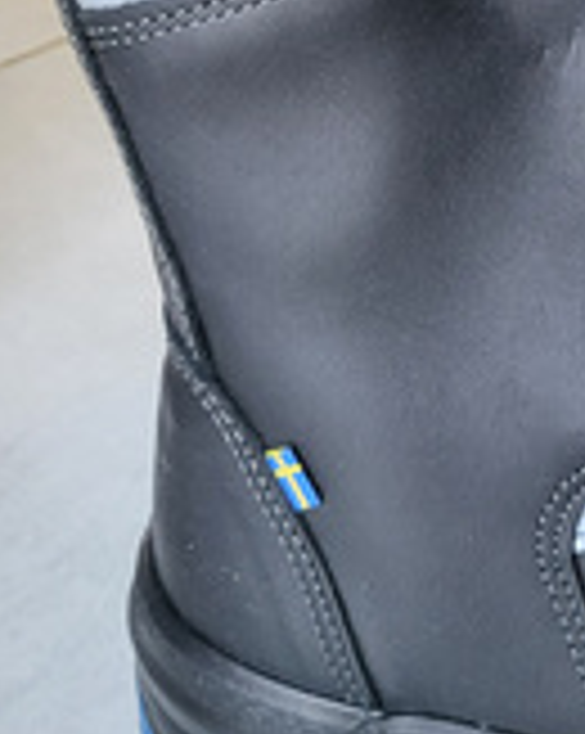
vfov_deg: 25.4
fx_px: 1561
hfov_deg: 20.2
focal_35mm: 72
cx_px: 655
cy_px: 41
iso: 500
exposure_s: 1/50
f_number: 1.8
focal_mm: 5
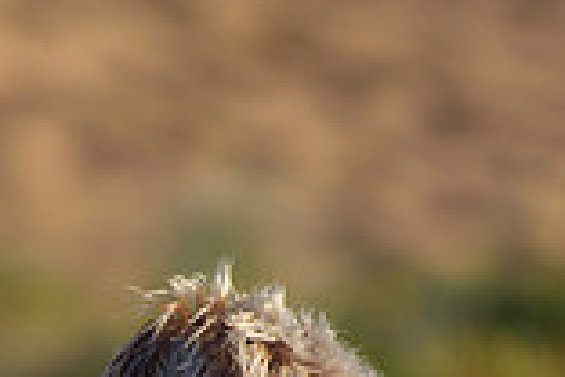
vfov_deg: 0.7
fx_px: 29127
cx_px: -36
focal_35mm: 1856
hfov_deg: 1.1
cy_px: 647
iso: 280
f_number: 5.6
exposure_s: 1/2000
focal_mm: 500
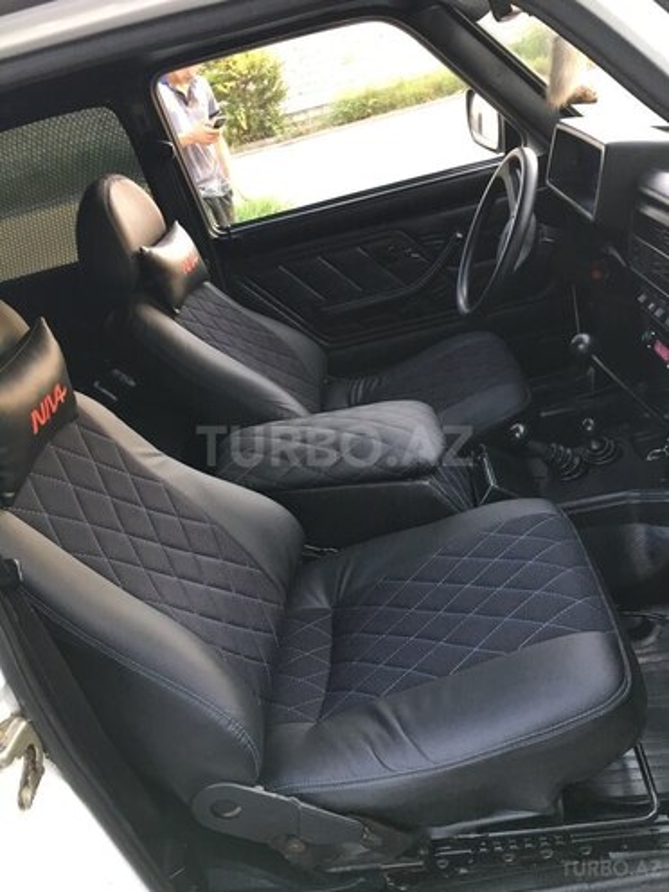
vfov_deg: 61.7
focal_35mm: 29
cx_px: 334
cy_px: 446
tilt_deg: -27.1
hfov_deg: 48.2
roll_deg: +15.4
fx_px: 747
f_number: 2.2
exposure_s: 1/33
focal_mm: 4.15
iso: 50
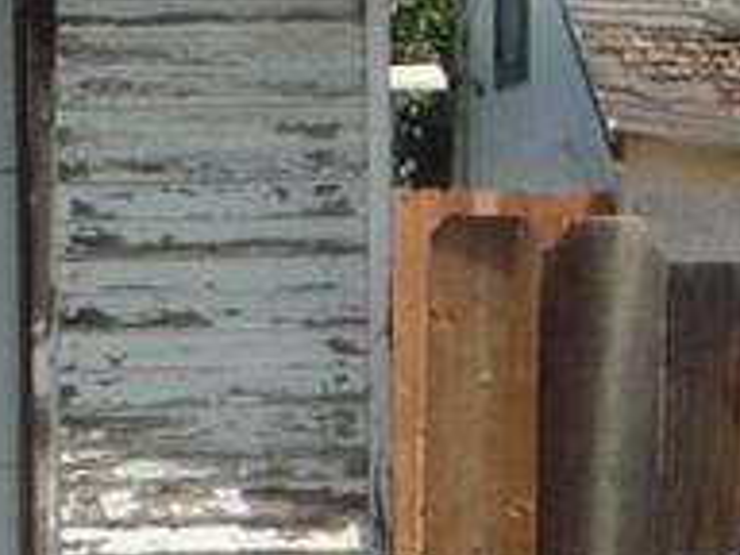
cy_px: 278
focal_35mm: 234
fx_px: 5002
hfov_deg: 8.5
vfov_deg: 6.4
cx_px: 304
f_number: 5.6
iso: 100
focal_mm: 5.2
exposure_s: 1/500
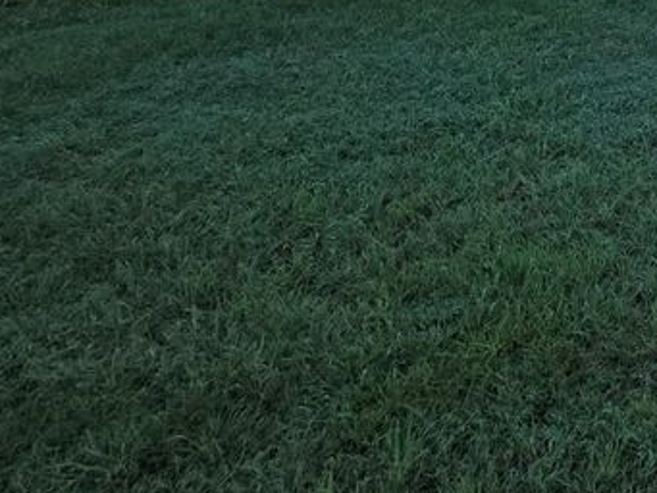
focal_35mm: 39
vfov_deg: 26.9
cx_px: 896
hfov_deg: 32.5
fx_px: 740
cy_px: -237
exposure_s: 1/1129
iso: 40
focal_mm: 2.2
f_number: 1.9
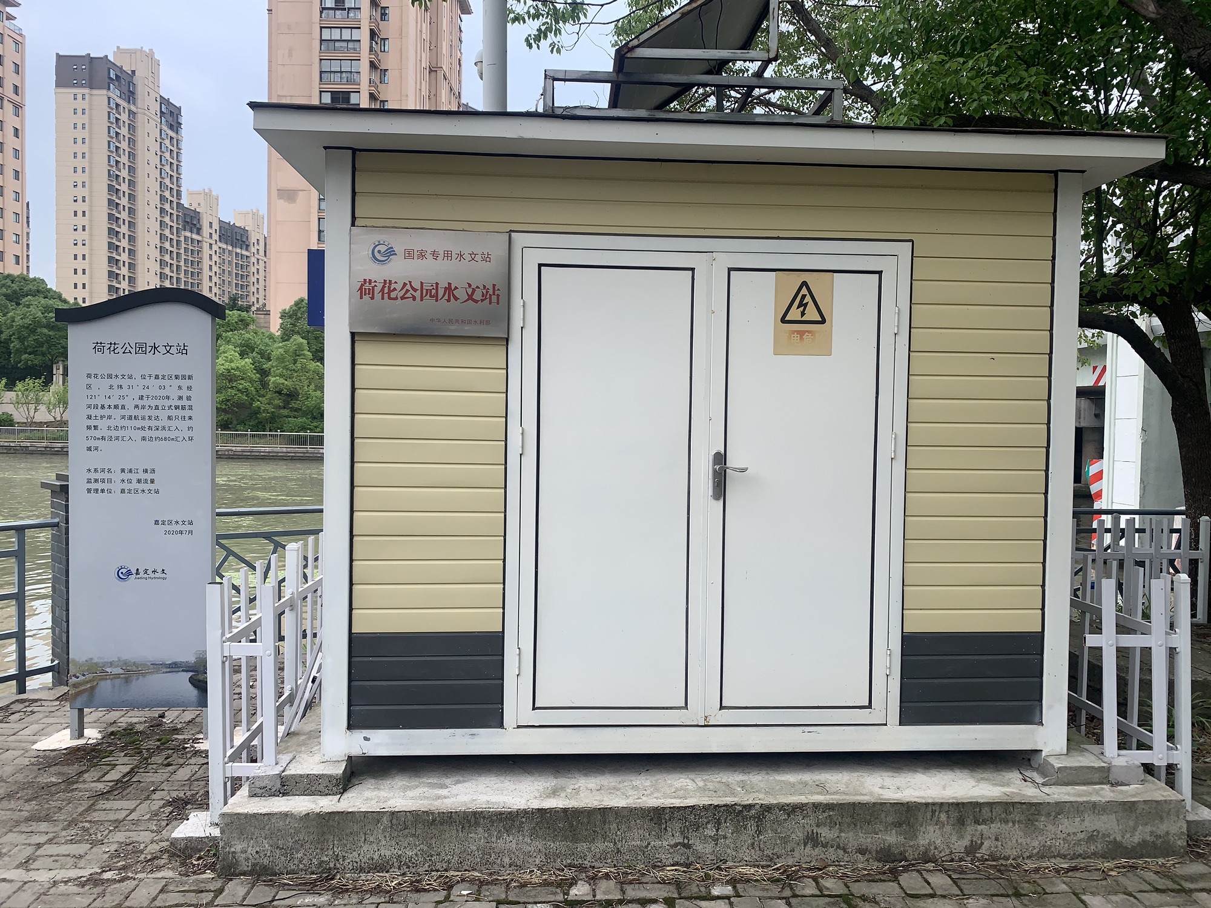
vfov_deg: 53.1
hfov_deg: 67.3
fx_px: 910
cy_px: 454
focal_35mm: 26
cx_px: 606
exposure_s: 1/163
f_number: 1.8
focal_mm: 4.25
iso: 25
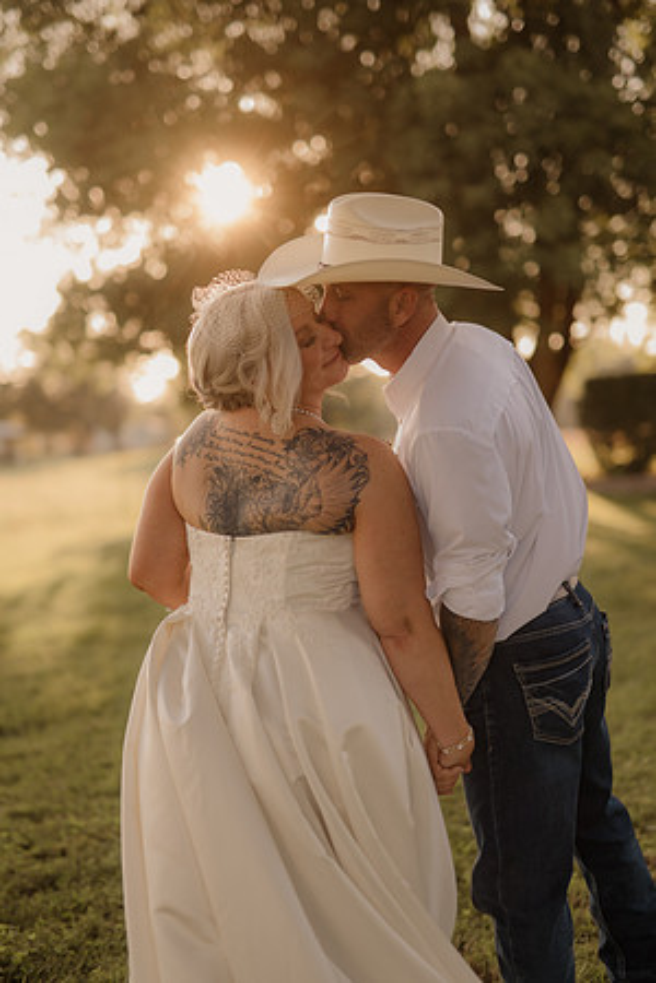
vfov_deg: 39.6
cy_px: 492
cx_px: 328
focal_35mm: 50
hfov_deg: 27.0
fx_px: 1367
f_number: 2.8
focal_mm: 50
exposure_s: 1/640
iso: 200
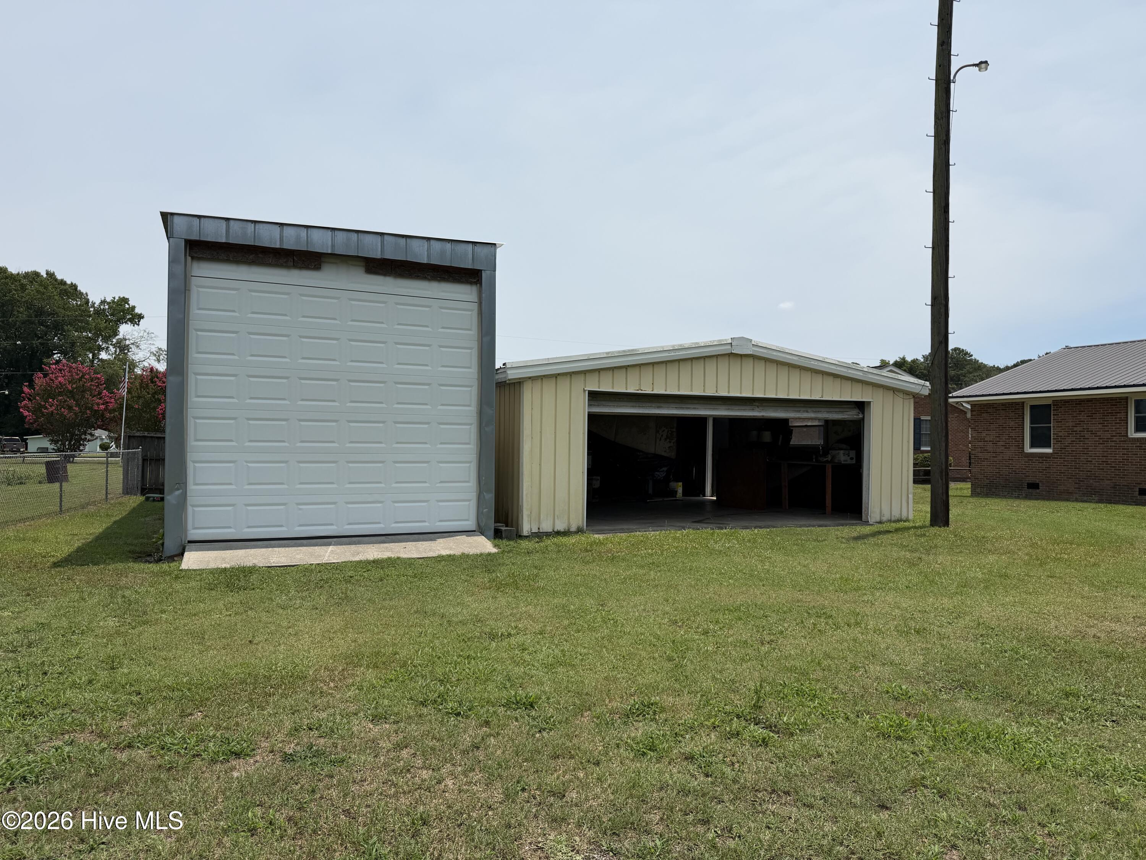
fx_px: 795
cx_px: 573
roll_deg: -0.7
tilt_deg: +1.6
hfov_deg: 71.6
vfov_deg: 56.8
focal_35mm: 24
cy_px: 430
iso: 80
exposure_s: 1/7353
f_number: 1.78
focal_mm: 6.76
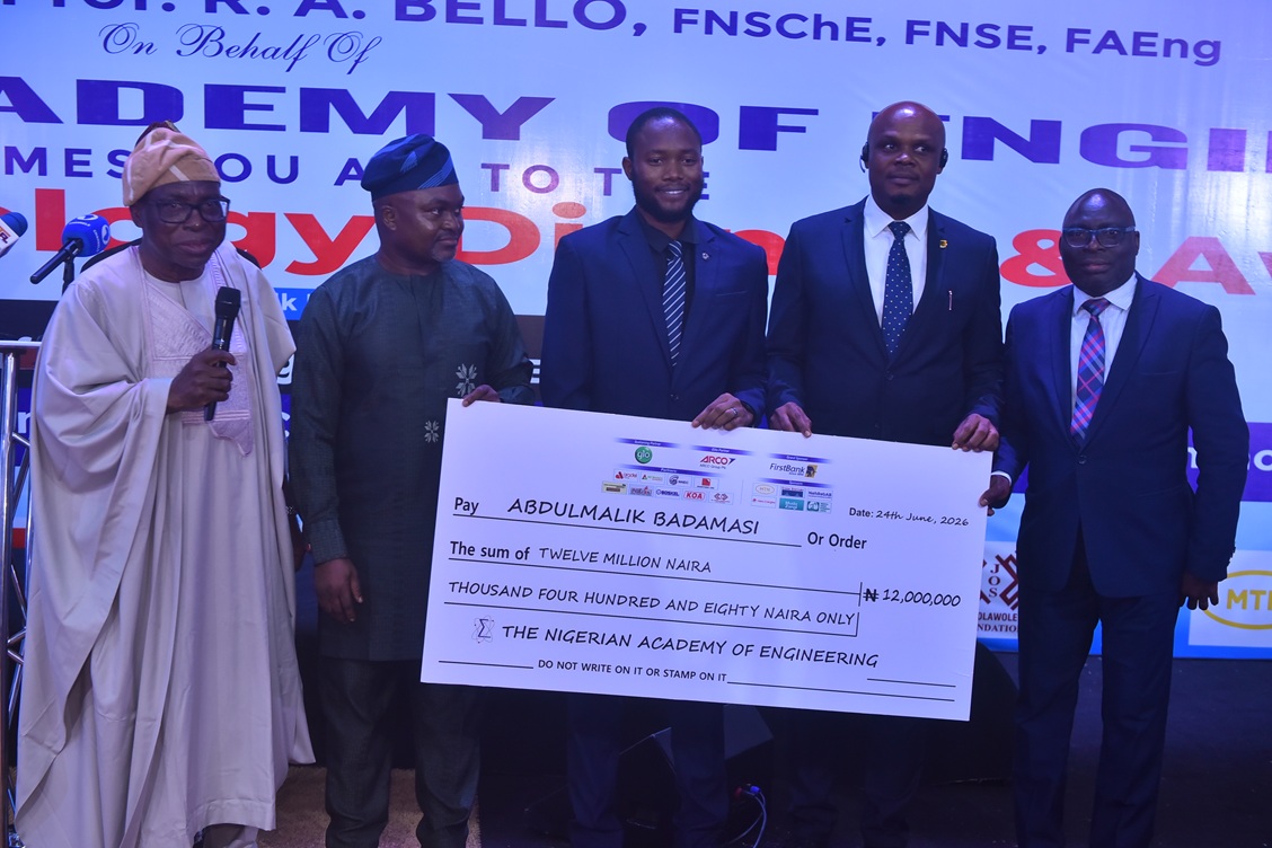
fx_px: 1696
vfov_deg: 28.1
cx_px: 636
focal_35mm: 48
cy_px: 424
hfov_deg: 41.1
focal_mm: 48
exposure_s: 1/125
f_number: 3.5
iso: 1000
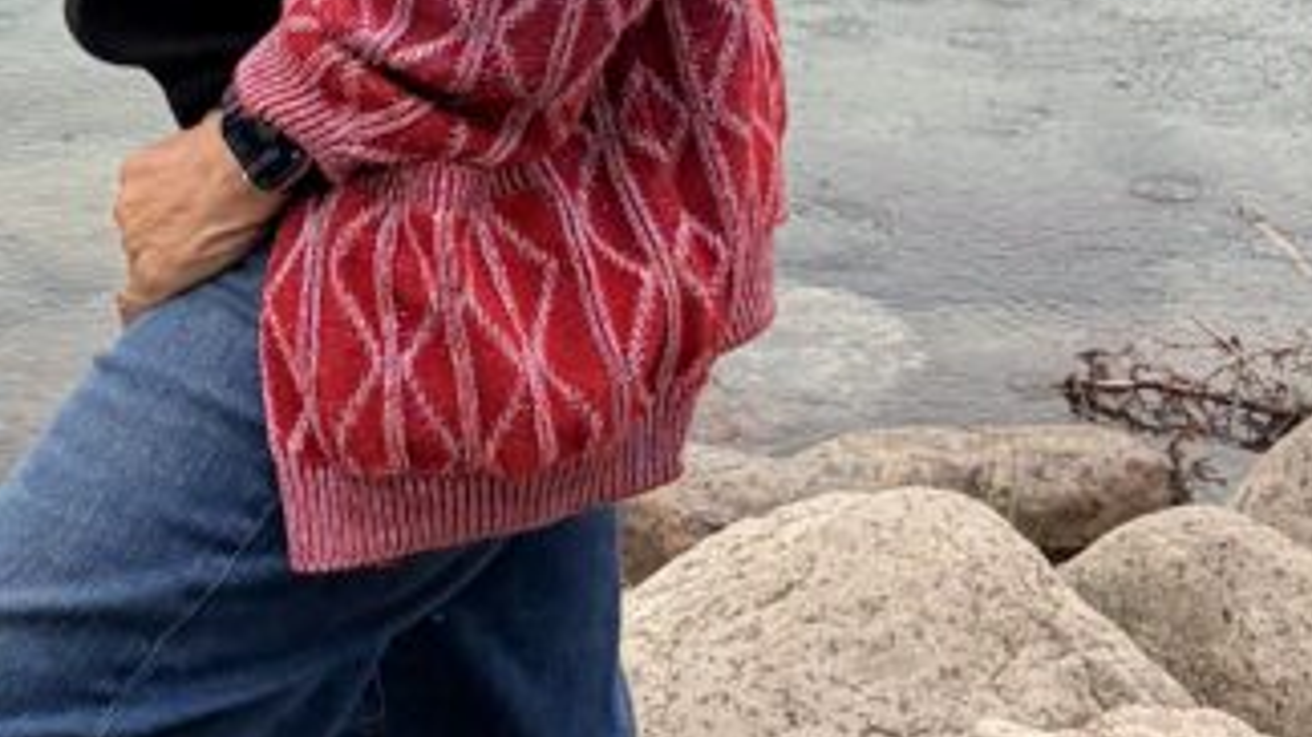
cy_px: -939
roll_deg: +0.7
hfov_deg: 15.1
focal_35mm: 140
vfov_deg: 8.1
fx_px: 4869
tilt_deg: -4.1
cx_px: 28
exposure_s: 1/2283
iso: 50
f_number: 1.6
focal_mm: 5.96
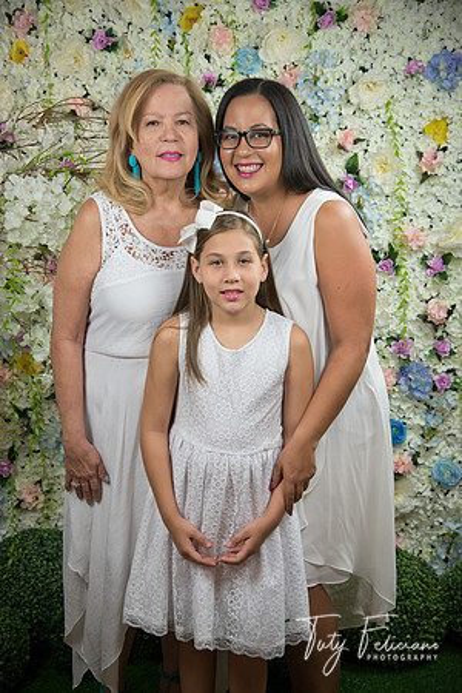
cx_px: 231
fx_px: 1116
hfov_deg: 23.4
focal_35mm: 58
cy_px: 346
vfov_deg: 34.5
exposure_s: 1/125
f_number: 5
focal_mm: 58
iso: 1250
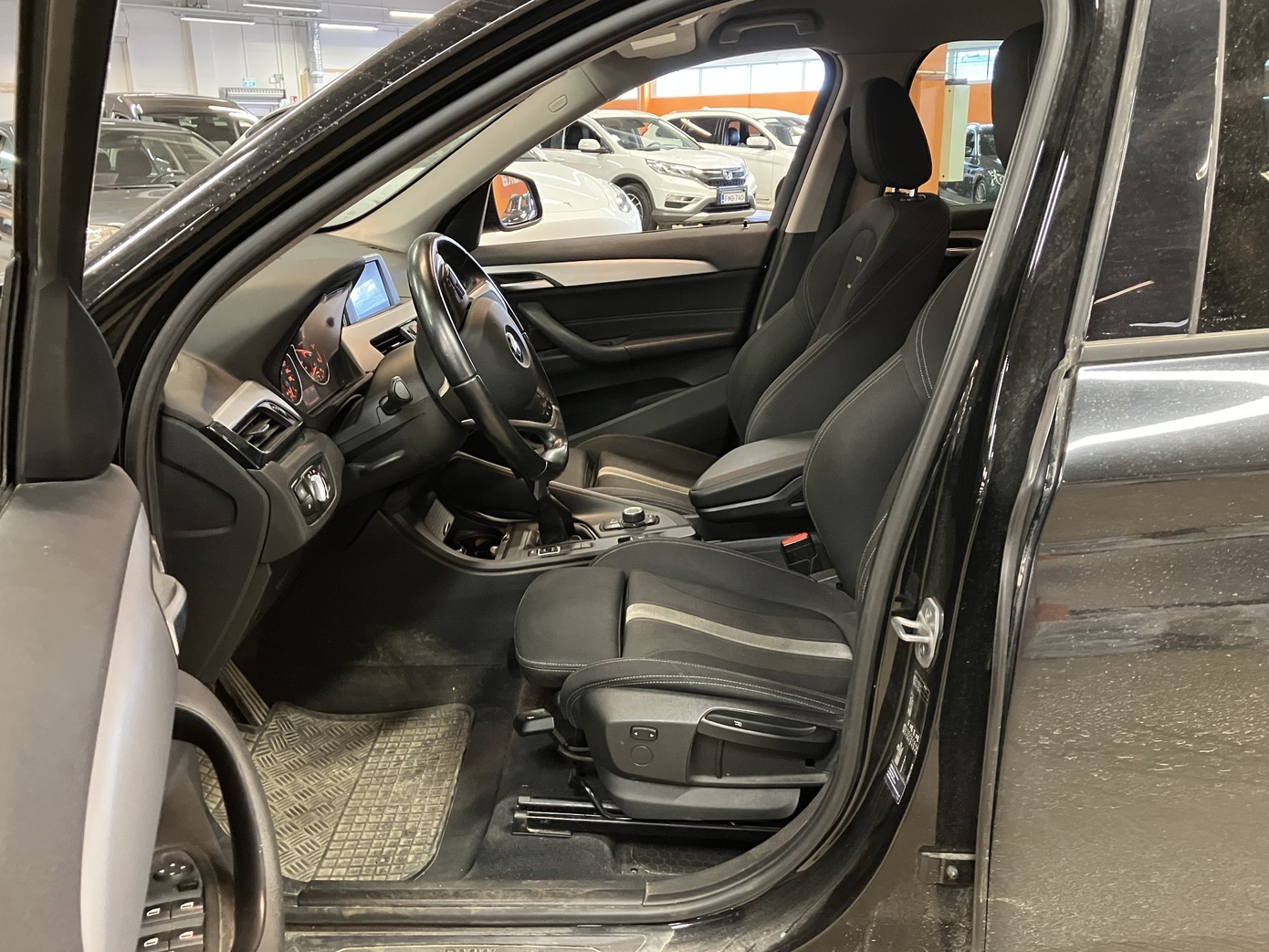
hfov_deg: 61.6
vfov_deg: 48.2
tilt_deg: -17.1
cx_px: 622
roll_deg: +0.5
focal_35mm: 29
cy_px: 476
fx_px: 1063
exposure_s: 1/25
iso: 500
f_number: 1.8
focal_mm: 3.99
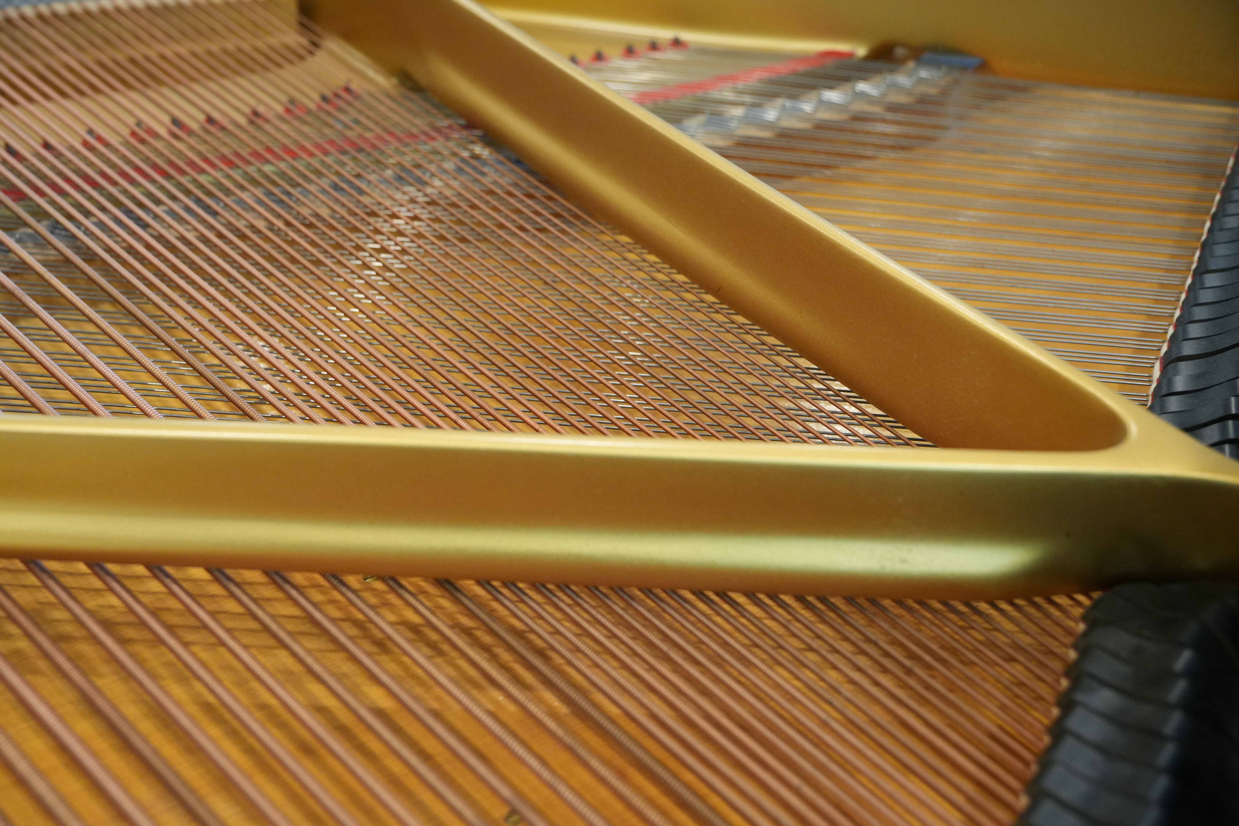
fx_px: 1497
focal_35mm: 44
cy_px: 413
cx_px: 620
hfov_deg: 45.0
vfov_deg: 30.8
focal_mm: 29
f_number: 2.8
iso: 1600
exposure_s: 1/160
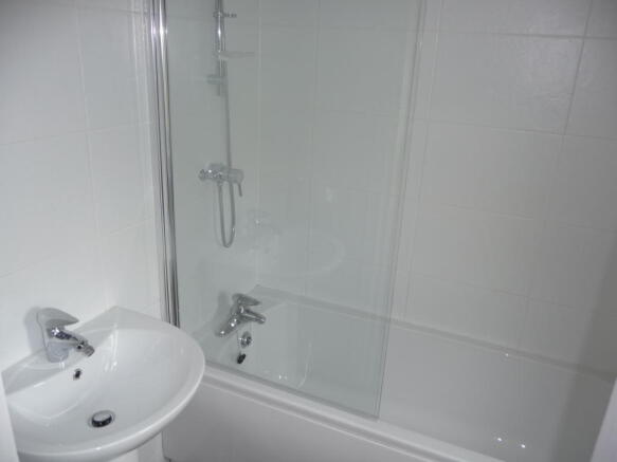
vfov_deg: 49.7
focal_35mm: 28
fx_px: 499
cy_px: 231
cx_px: 308
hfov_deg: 63.5
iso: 100
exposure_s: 1/30
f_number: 3.3
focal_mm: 4.7
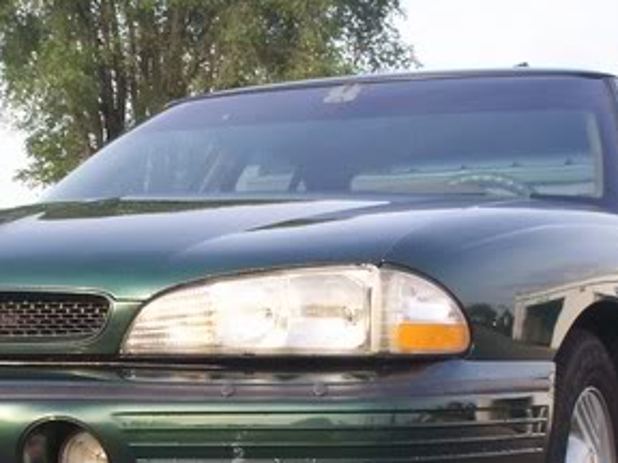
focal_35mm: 100
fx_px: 1785
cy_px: 448
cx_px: 170
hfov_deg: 19.5
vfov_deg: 14.6
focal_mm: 6
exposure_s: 1/134
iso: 100
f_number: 4.5
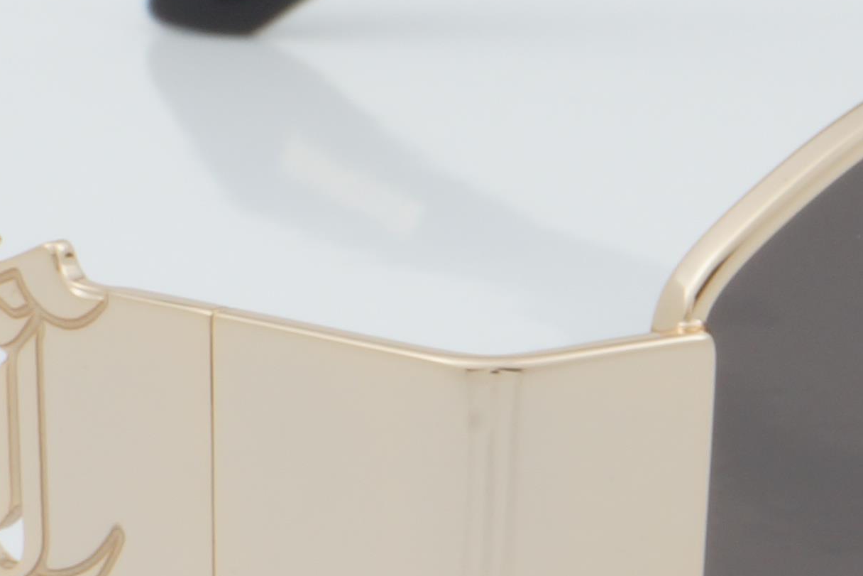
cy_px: 308
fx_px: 8870
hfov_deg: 5.6
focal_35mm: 370
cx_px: 609
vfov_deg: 3.7
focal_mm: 50
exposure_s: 1/3
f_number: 32
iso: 100
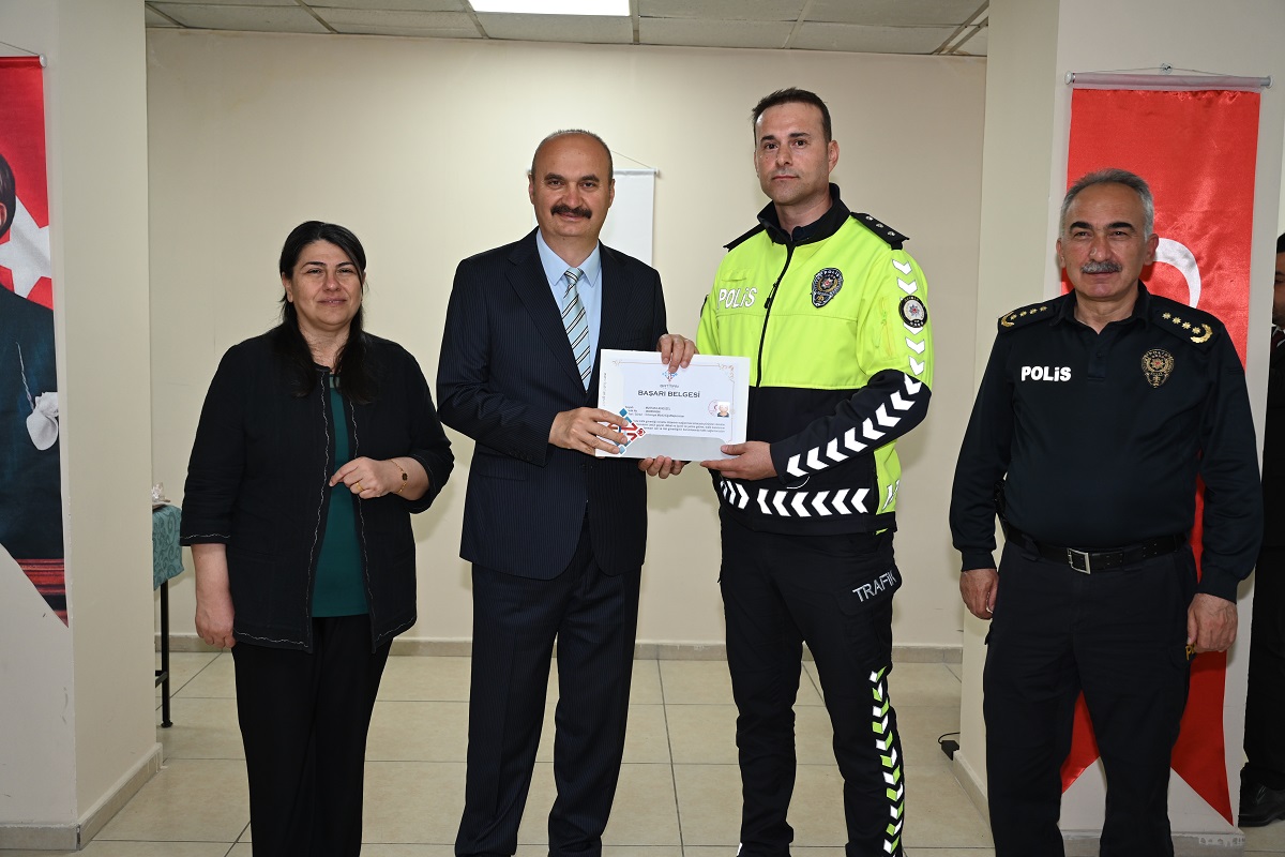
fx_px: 1214
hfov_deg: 55.8
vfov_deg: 38.9
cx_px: 642
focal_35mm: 34
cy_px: 428
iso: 450
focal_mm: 34
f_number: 4
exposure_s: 1/60
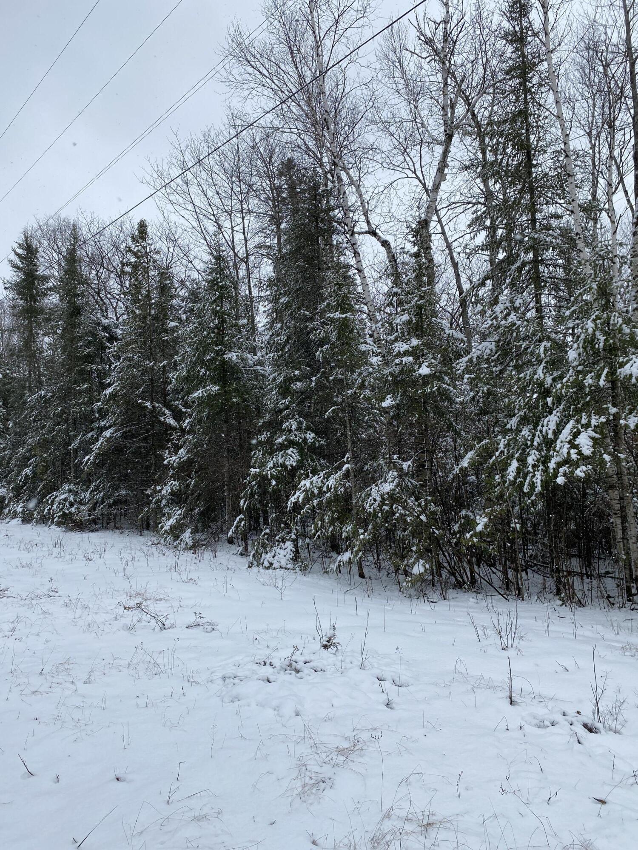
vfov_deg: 67.3
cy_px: 425
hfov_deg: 53.1
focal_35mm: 26
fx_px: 639
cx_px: 319
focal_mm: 4.25
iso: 32
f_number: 1.8
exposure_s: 1/1701
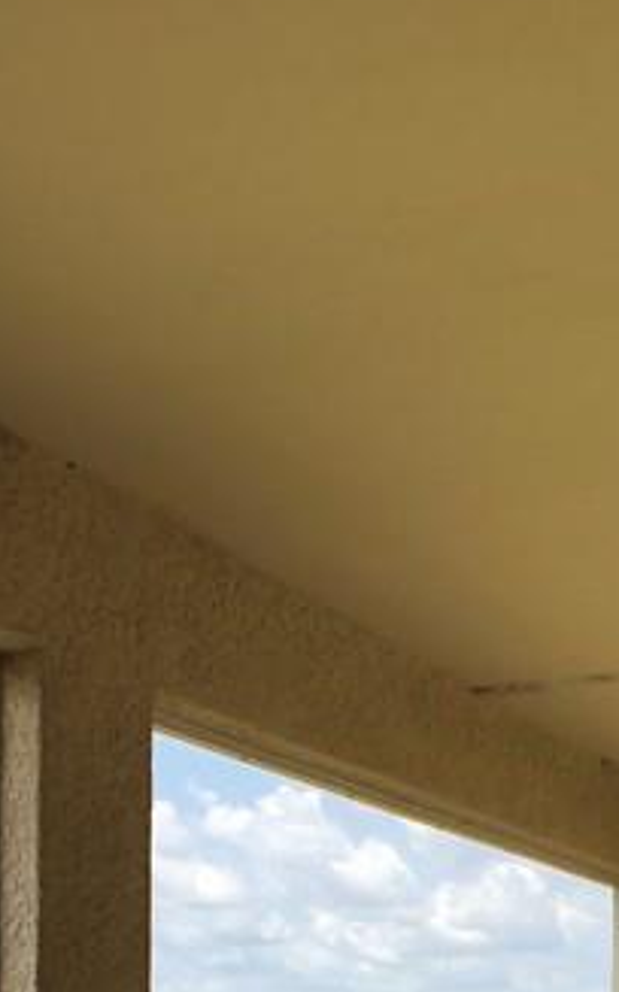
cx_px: 358
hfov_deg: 14.0
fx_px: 2514
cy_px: 1116
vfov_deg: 21.1
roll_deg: -0.7
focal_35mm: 93
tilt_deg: -1.7
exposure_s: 1/505
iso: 20
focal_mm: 4
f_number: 1.8
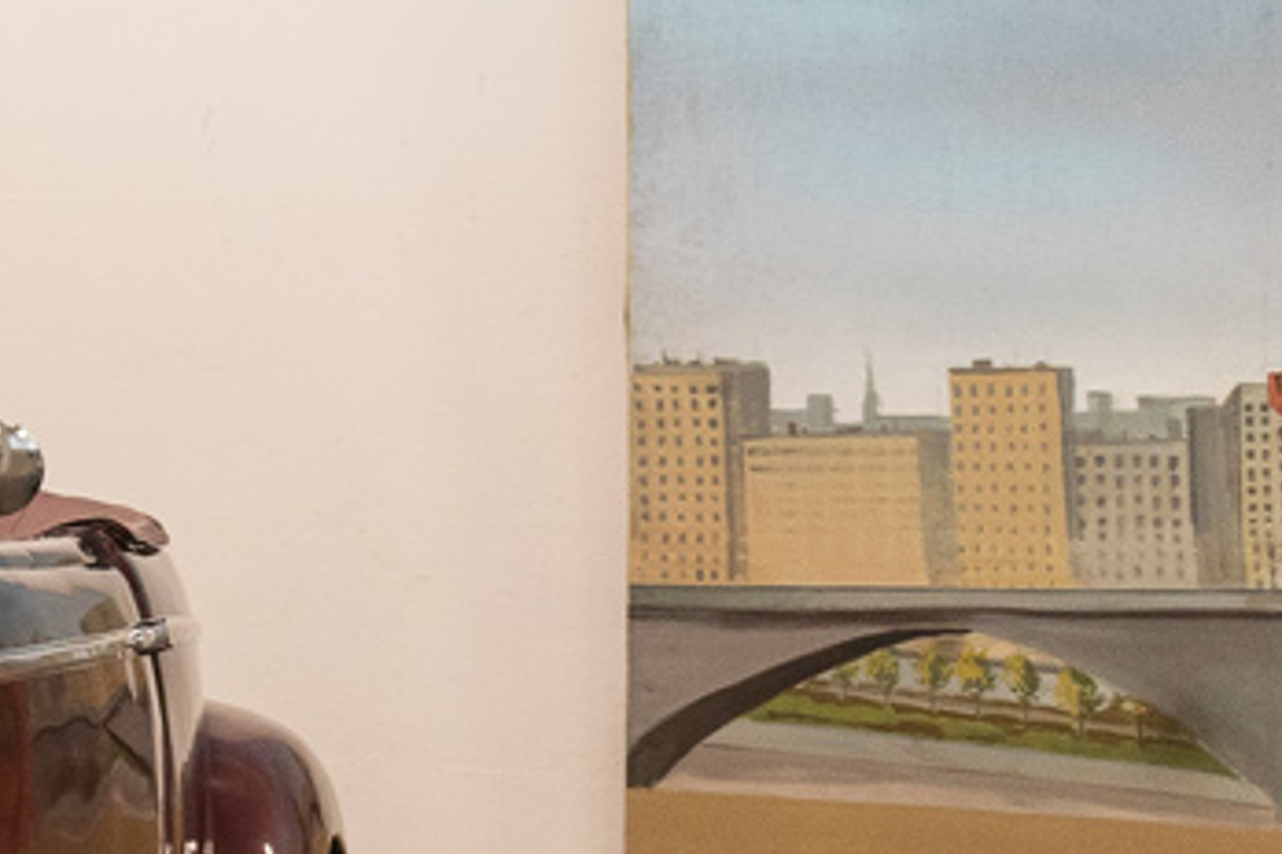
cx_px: -1065
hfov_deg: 15.2
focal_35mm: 116
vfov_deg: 11.7
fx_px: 4125
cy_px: 900
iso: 250
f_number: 3.8
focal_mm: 21
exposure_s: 1/30
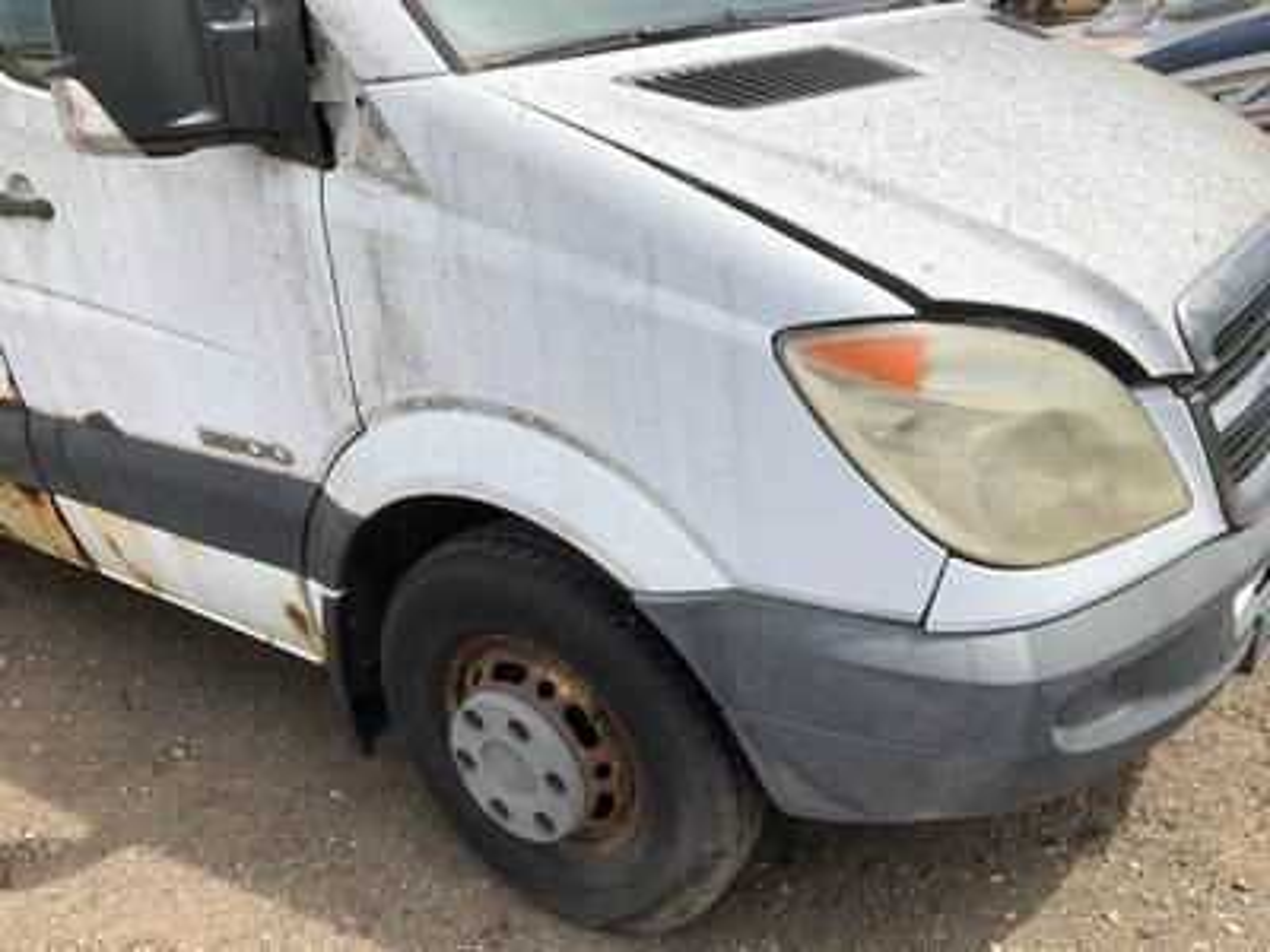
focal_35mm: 29
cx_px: 635
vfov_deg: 48.2
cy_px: 476
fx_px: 1064
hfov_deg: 61.7
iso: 25
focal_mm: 3
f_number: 1.8
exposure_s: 1/1451
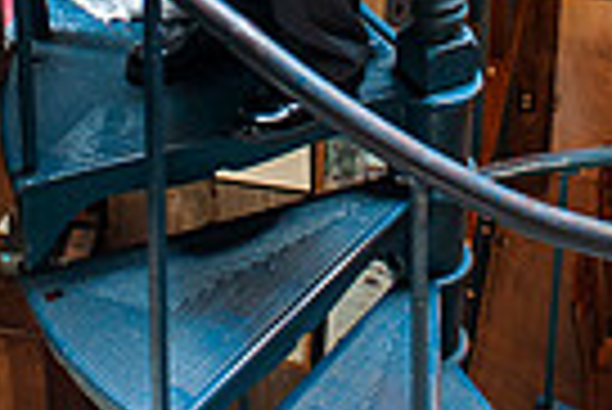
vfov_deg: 13.9
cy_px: -378
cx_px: 212
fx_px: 1447
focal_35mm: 85
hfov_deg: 23.8
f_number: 2.8
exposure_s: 1/40
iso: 1000
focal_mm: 20
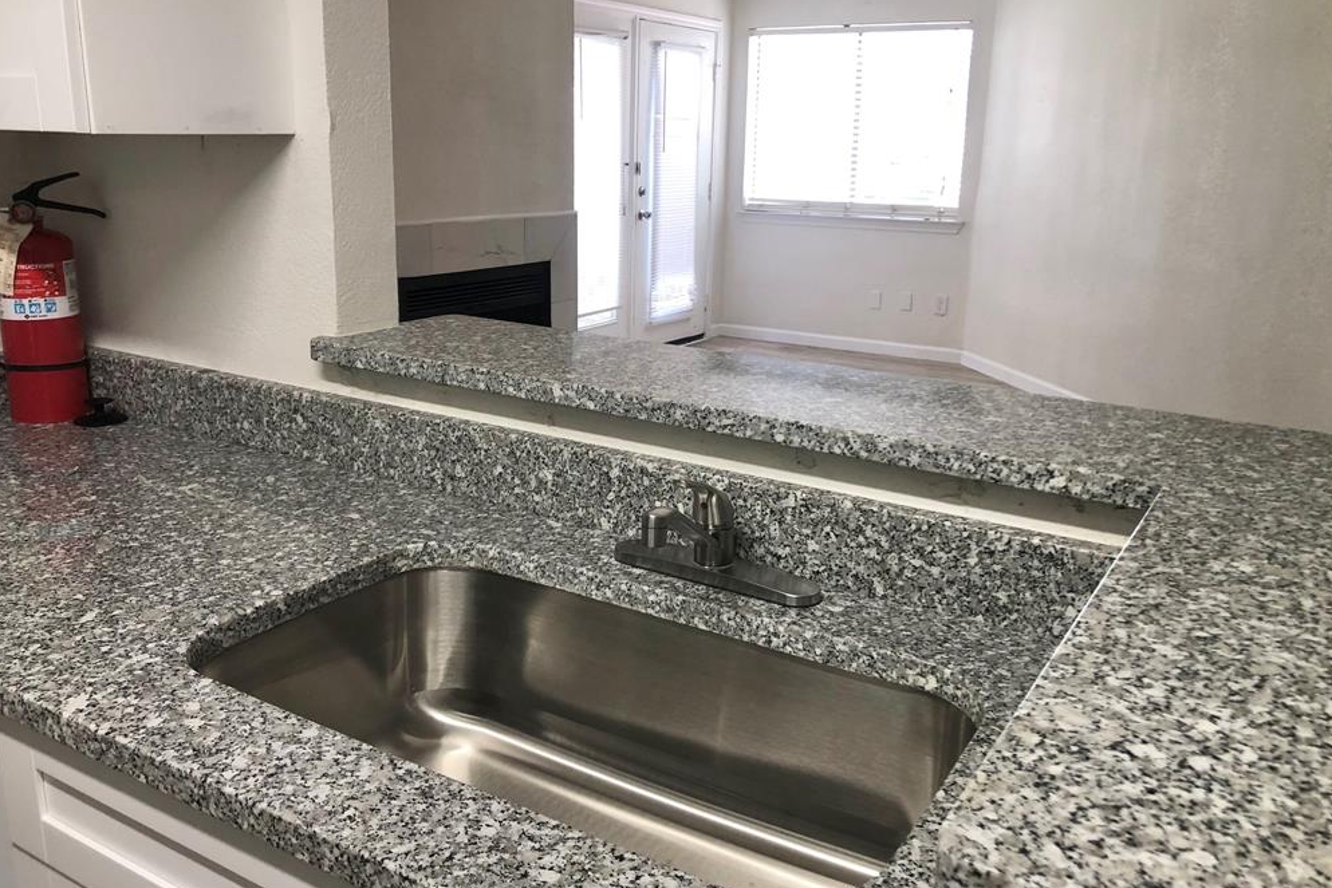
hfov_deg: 61.9
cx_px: 671
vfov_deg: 43.6
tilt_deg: -13.5
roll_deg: -0.6
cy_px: 422
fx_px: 1110
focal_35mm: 30
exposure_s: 1/30
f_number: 1.8
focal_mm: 3.99
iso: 25
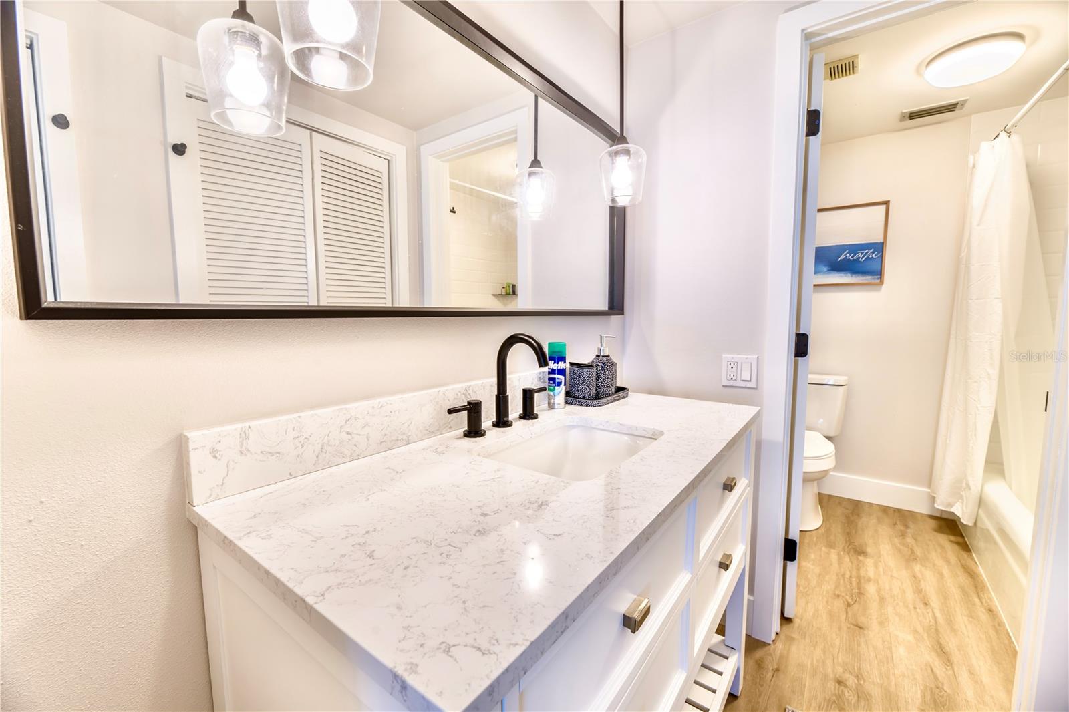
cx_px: 534
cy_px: 356
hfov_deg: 104.3
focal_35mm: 14
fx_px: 416
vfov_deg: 81.2
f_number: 9
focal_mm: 14
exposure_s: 1/15
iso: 64
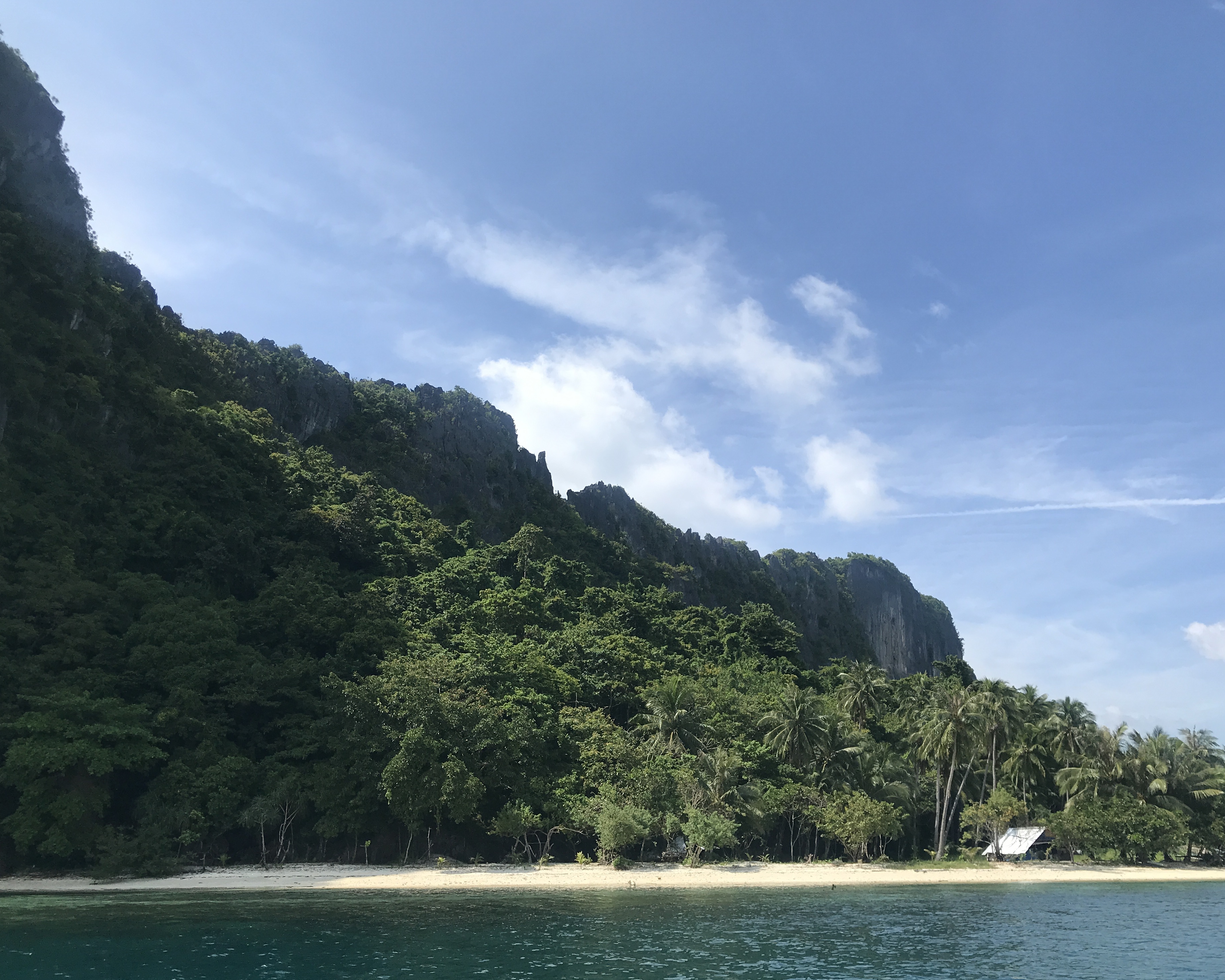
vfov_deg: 48.5
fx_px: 1088
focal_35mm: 30
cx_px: 627
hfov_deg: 58.8
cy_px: 490
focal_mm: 3.99
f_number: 1.8
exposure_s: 1/2591
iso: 20
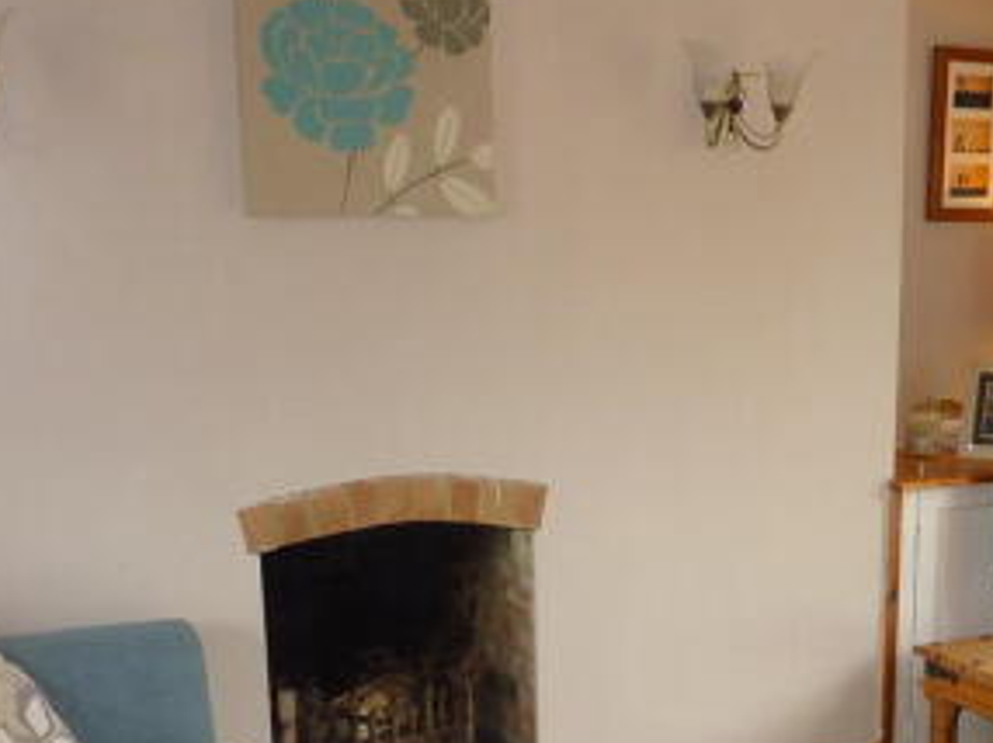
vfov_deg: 27.9
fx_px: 1462
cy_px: 599
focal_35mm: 51
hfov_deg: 37.1
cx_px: 658
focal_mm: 4.1
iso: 100
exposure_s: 1/25
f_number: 3.3
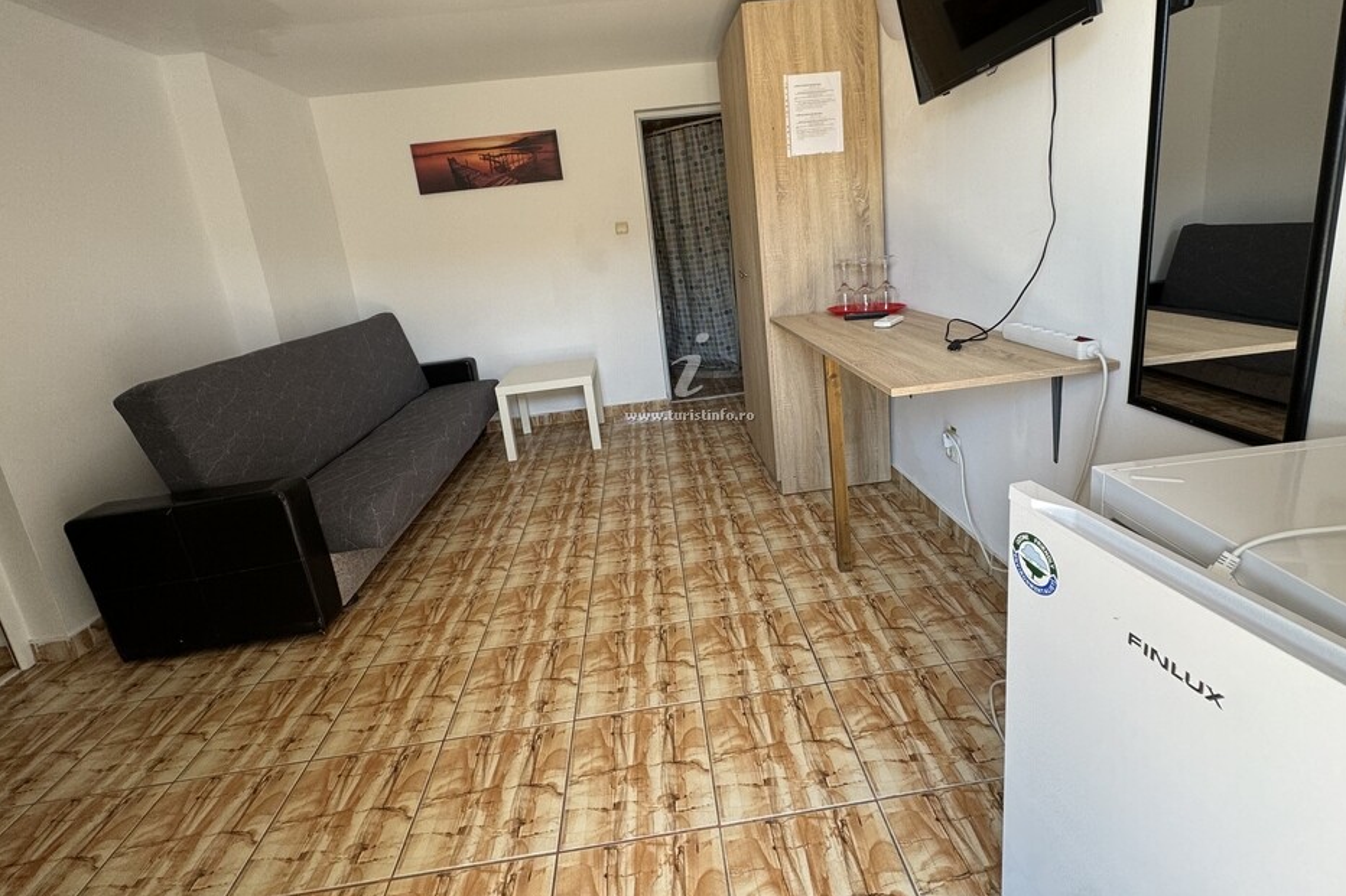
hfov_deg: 96.7
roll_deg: +6.0
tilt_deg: -13.7
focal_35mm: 16
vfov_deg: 73.1
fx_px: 598
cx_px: 682
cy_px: 366
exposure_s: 1/99
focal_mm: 2.22
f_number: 2.2
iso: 125
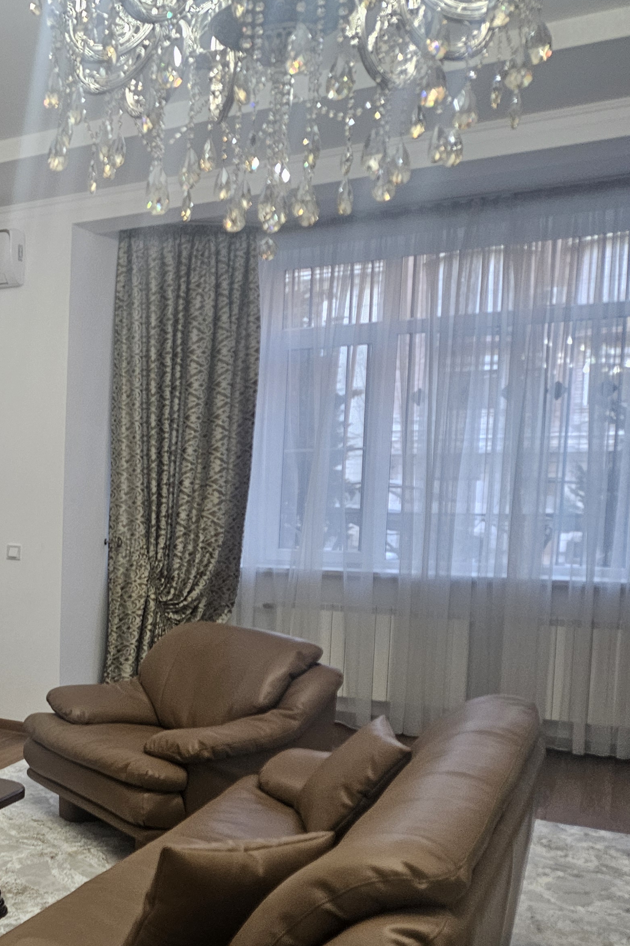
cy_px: 563
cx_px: -144
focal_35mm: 41
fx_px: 1076
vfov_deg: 47.2
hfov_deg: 28.1
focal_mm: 5.4
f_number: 1.8
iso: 250
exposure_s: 1/100
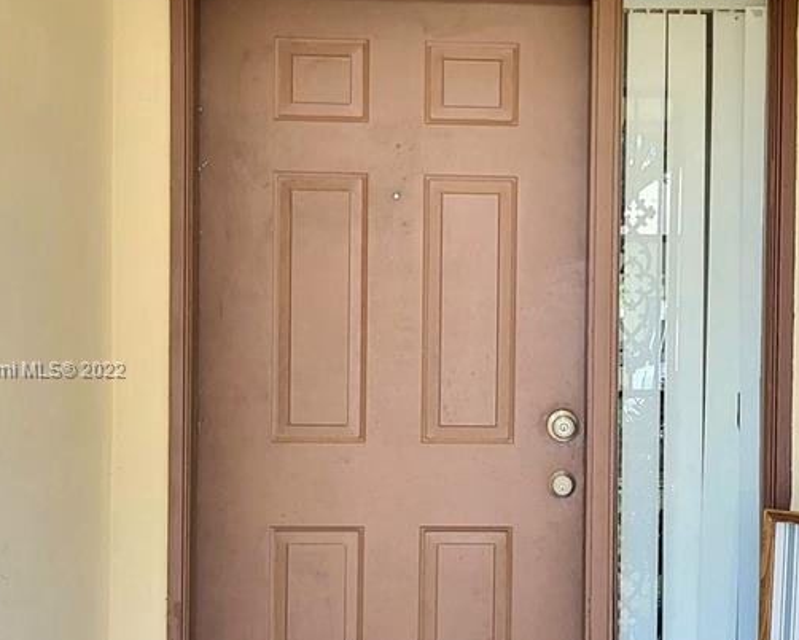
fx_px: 1325
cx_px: 549
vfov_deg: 27.1
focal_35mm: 56
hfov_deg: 33.2
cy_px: 371
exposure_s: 1/120
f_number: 1.8
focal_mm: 5
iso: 80
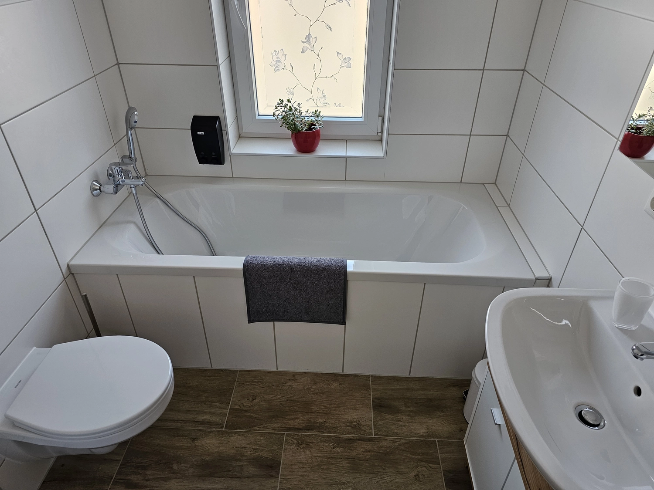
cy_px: 245
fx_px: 435
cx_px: 327
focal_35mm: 23
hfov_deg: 73.9
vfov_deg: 58.9
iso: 160
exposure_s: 1/180
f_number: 1.7
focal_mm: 6.3
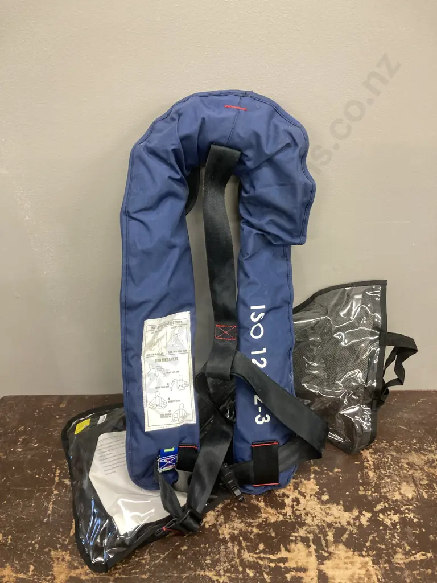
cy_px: 292
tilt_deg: -31.6
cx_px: 218
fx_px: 471
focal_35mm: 28
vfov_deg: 63.4
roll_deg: +3.1
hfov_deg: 49.7
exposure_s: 1/50
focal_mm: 3.99
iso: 250
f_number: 1.8
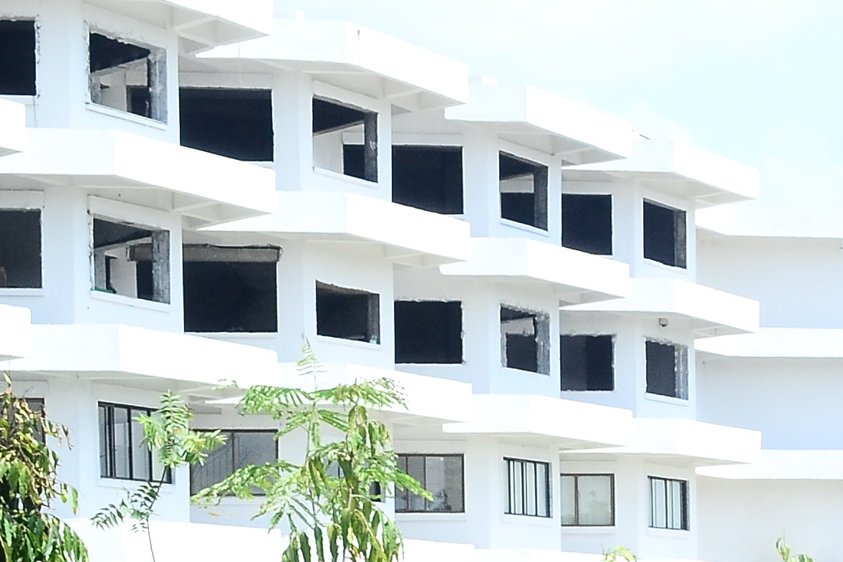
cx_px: 1067
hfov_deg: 14.0
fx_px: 3301
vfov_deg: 9.4
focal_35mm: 141
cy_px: 912
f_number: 11
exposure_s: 1/125
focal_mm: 24
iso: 200
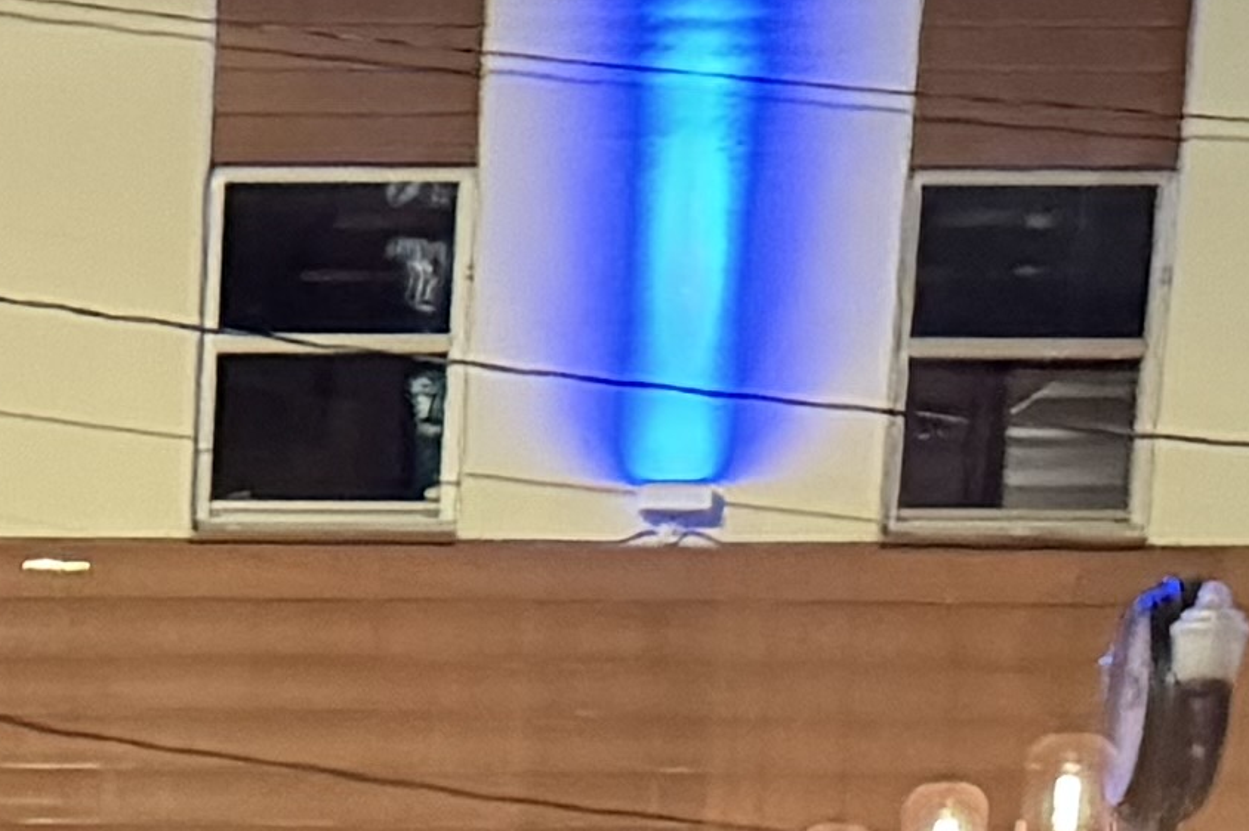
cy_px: 3028
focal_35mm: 169
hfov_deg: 11.7
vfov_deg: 6.8
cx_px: -555
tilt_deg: -17.4
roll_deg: -0.3
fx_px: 5861
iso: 1600
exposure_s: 1/24
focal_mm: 6.76
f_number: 1.78
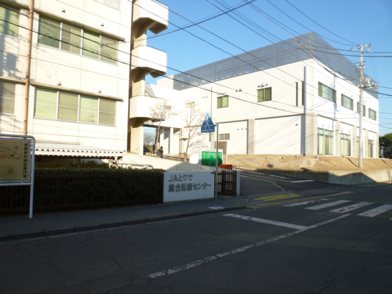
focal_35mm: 24
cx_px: 196
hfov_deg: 71.6
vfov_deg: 56.8
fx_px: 272
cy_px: 147
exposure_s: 1/400
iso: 80
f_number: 4
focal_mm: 4.3
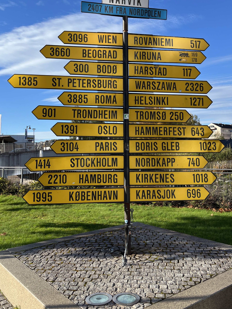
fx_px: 286
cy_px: 123
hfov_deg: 44.2
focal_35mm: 32
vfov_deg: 56.4
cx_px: 118
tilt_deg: +5.0
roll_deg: +2.5
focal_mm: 5.1
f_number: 1.6
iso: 50
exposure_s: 1/1558
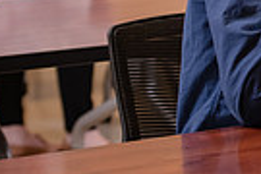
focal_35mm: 301
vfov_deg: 4.5
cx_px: 441
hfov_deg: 6.7
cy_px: -96
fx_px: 2182
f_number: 4.5
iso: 1000
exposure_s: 1/160
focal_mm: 70
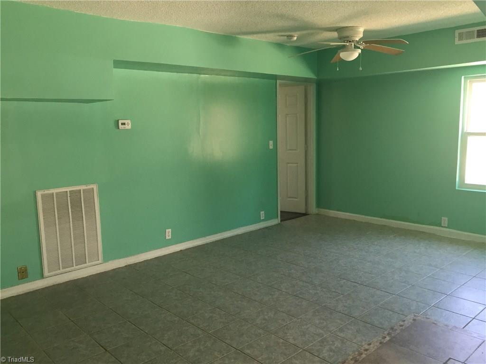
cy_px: 182
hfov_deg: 61.7
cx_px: 243
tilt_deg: -6.9
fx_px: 407
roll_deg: +1.7
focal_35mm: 29
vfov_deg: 48.2
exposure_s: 1/30
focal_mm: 4.15
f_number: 2.2
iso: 80
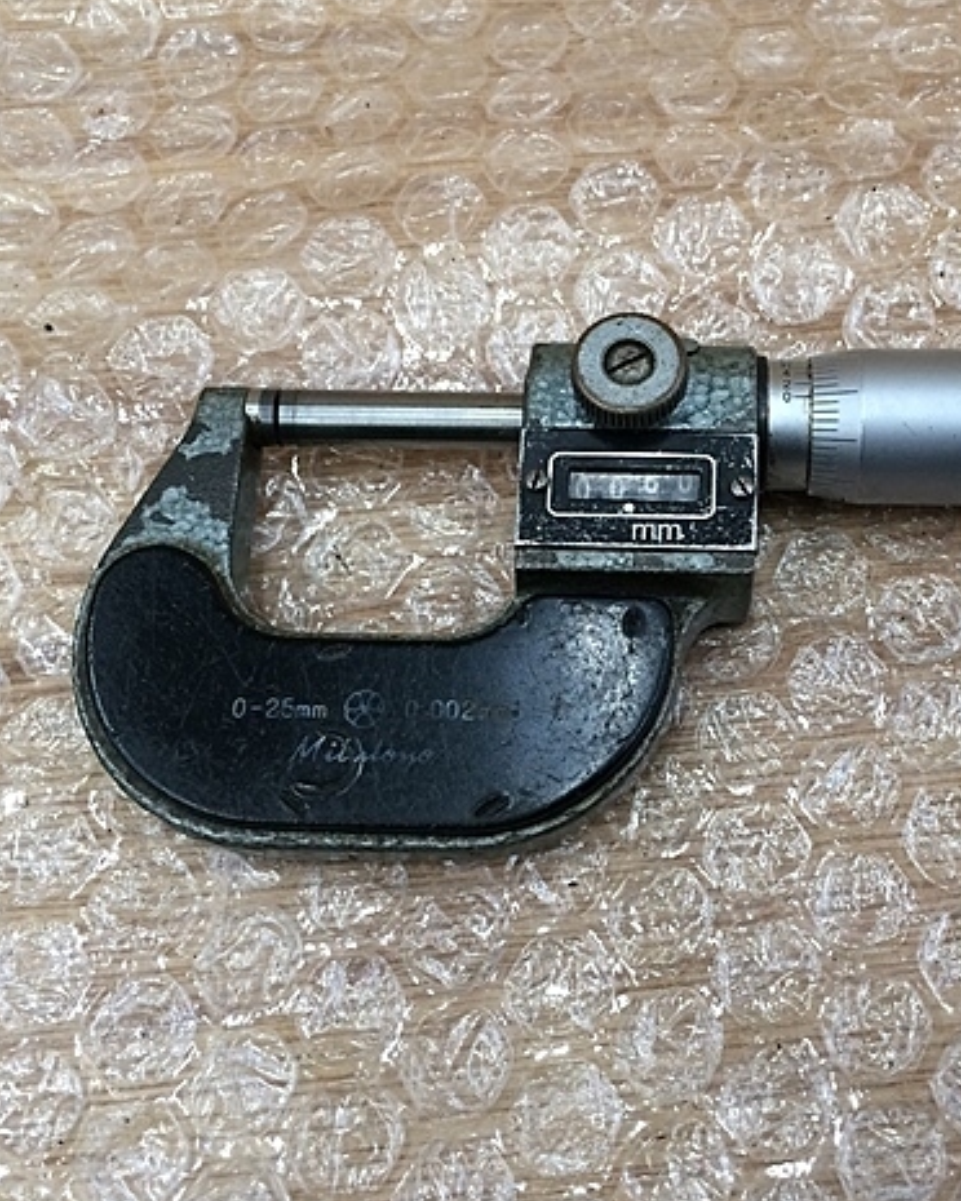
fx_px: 1387
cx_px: 690
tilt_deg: -69.0
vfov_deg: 46.8
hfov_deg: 37.5
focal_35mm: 39
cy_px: 599
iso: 80
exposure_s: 1/30
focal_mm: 4.15
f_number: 2.2
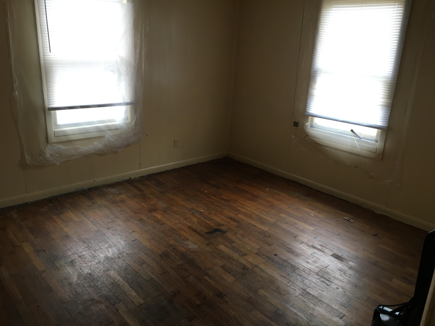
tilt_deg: -17.9
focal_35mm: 29
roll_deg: -2.4
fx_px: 364
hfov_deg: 61.7
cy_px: 163
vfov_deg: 48.2
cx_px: 218
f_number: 2.2
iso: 40
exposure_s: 1/30
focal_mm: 4.15
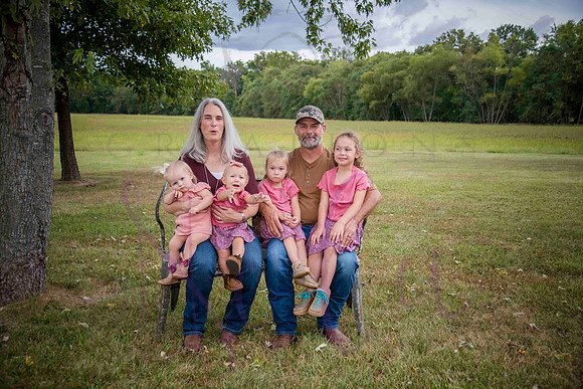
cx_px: 292
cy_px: 194
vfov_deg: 37.9
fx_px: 567
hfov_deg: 54.4
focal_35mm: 35
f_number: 4
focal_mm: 35
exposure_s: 1/640
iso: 400
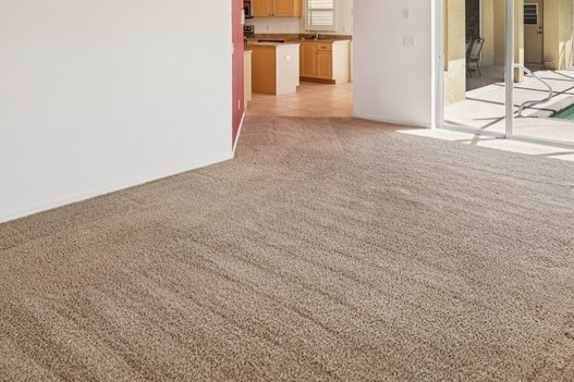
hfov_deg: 57.1
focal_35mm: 33
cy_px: 9
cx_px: 315
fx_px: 526
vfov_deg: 36.4
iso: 400
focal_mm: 16
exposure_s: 1/80
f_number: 8
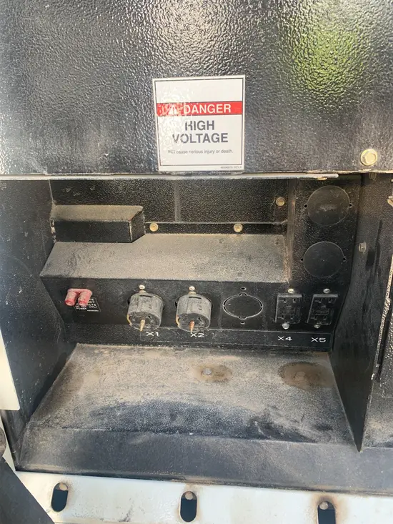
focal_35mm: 26
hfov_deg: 53.1
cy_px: 262
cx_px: 196
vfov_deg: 67.3
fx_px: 393
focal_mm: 4.25
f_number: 1.8
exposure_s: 1/121
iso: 50
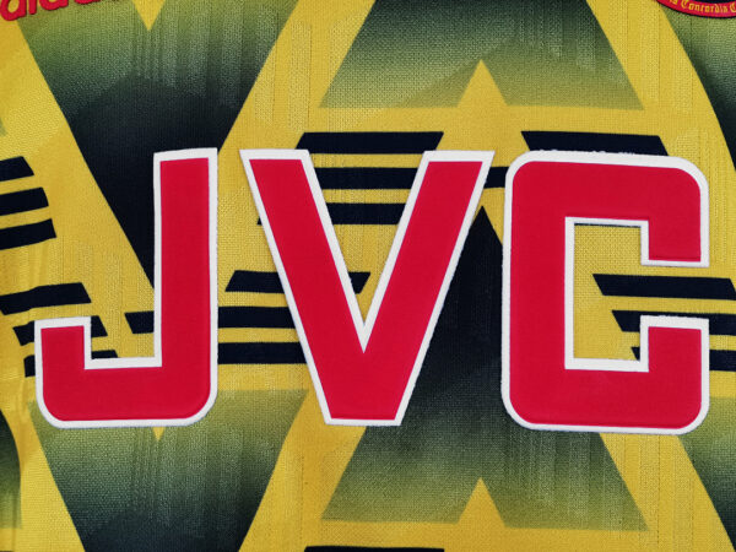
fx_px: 1191
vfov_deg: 26.1
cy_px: 276
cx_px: 368
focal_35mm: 56
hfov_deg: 34.3
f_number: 1.8
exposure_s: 1/100
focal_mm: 5.58
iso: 160
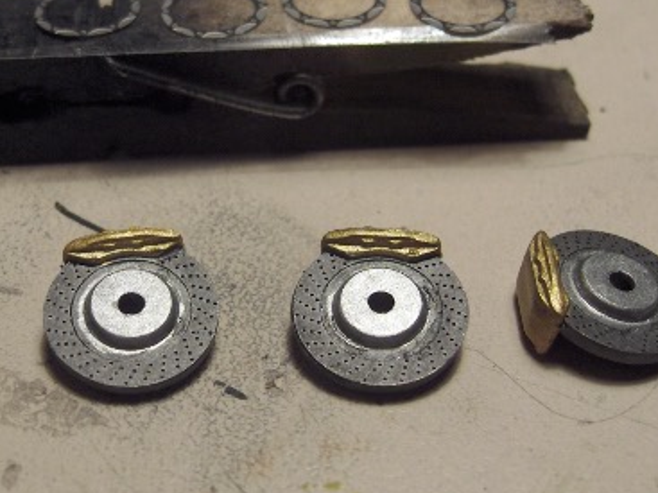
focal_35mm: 68
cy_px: 272
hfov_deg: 28.5
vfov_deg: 21.6
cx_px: 244
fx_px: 1292
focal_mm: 8
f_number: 2.8
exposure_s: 1/124
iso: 100
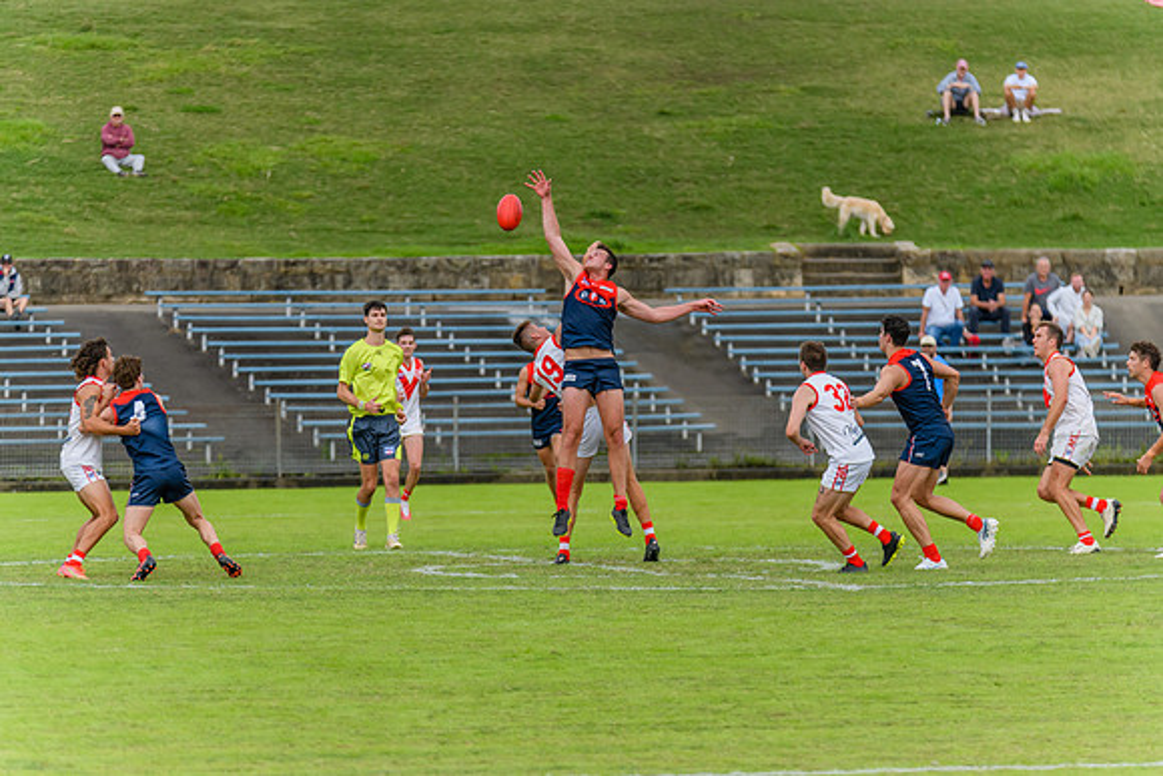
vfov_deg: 4.3
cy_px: 388
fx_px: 10340
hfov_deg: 6.4
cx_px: 582
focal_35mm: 320
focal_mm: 320
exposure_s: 1/2500
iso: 800
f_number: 5.6
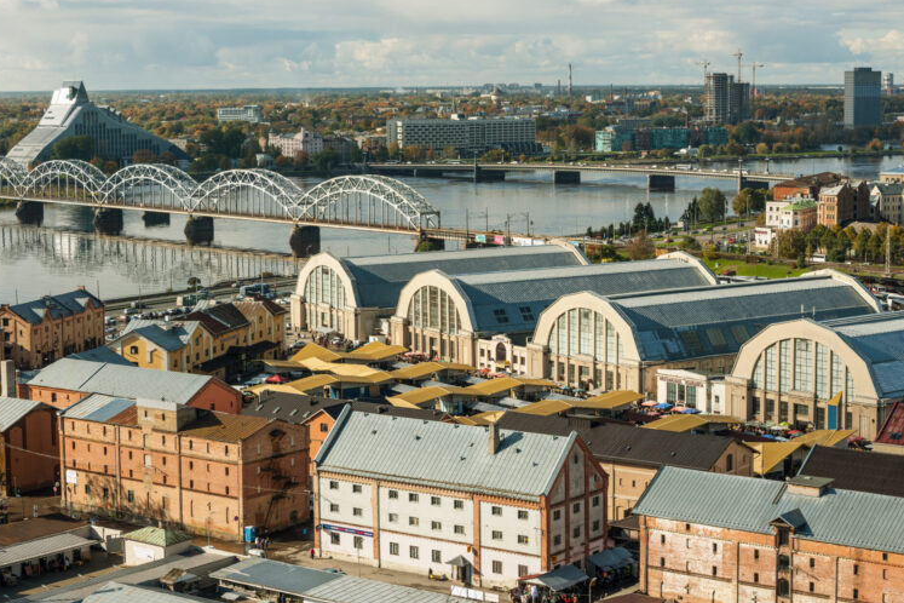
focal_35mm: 72
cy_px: 304
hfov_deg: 28.1
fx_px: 1808
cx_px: 448
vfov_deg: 18.9
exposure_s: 1/200
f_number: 9
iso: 50
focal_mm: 70
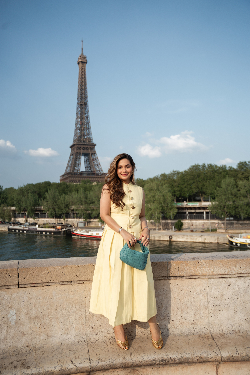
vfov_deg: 63.7
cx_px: 125
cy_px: 188
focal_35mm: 29
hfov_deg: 45.0
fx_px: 302
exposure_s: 1/2500
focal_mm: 29
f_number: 2.8
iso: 125
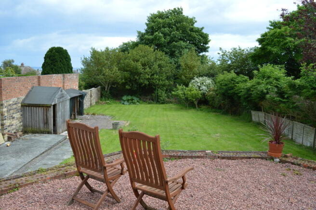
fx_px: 263
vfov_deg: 43.5
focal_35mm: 30
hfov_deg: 62.0
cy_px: 105
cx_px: 158
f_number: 7.1
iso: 100
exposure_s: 1/200
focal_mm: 20
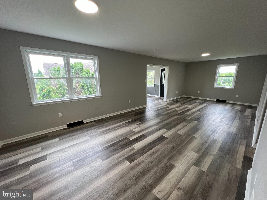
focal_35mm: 13
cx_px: 134
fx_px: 100
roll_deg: +0.6
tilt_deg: -12.9
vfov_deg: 89.9
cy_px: 100
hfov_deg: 106.2
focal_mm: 1.57
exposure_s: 1/120
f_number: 1.8
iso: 160
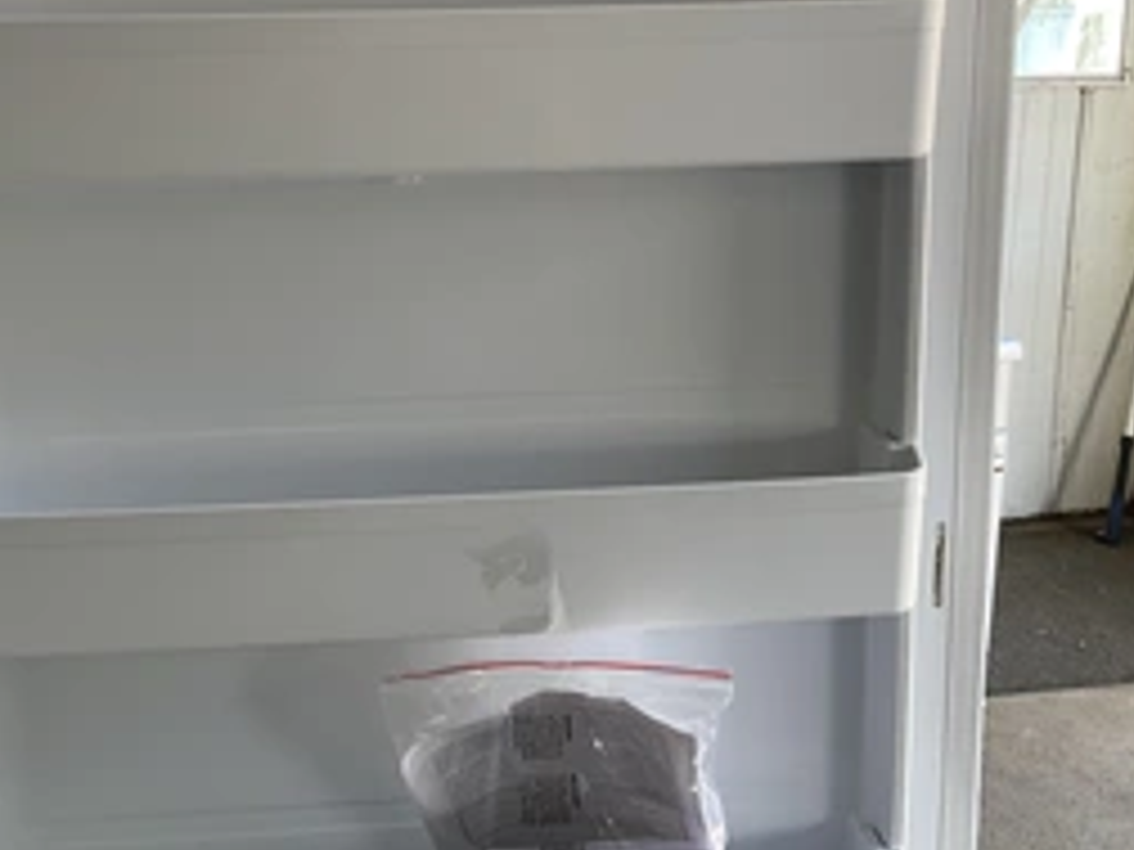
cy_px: 238
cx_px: 464
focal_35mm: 46
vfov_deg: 31.1
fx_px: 1507
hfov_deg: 41.1
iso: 32
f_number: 1.8
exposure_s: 1/122
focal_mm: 3
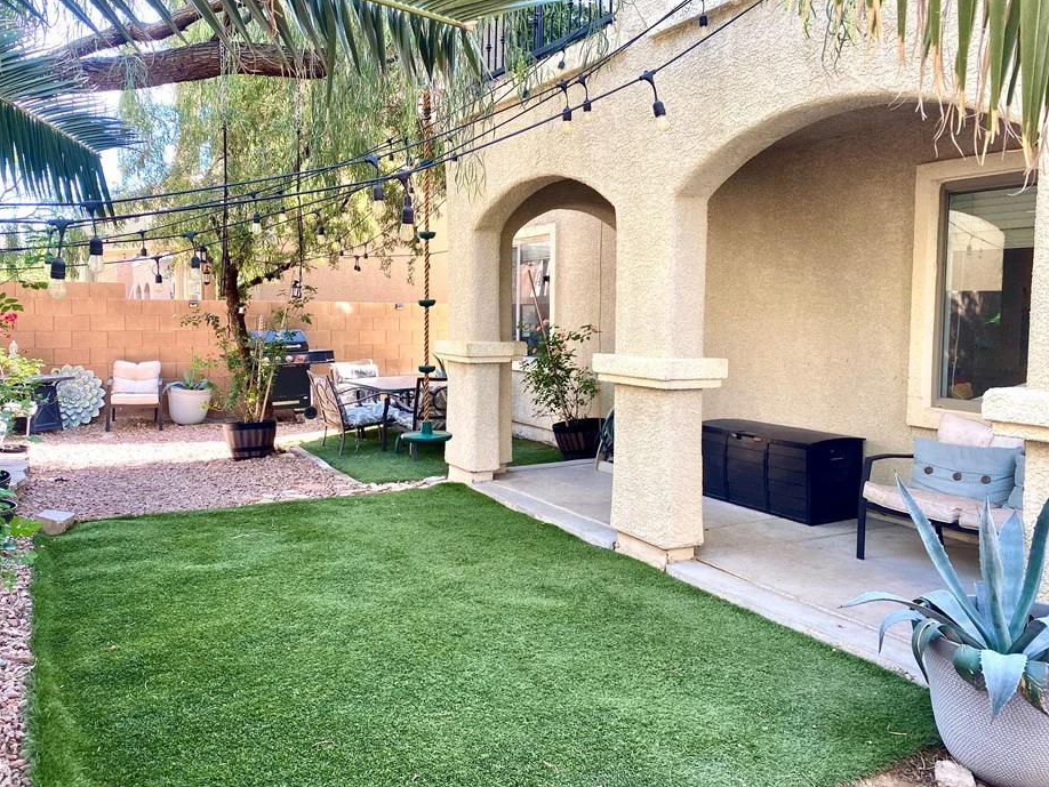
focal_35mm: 29
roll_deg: -0.1
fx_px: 879
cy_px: 359
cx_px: 482
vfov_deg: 48.2
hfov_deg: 61.6
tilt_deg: -4.4
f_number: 1.8
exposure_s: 1/122
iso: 40
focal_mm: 4.25
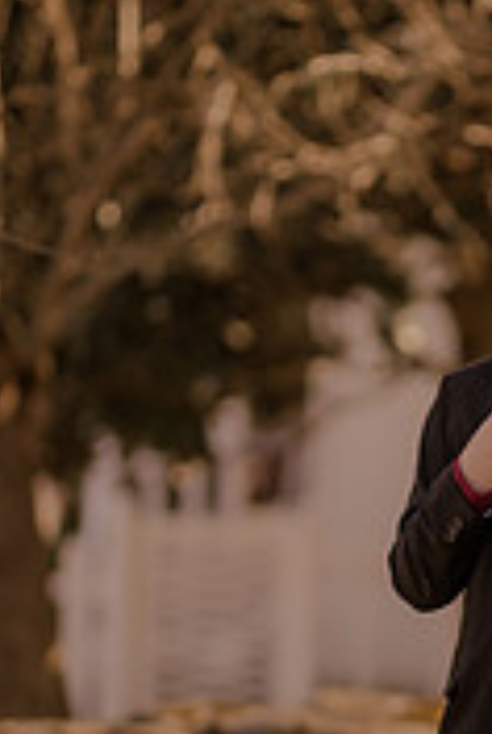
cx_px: 592
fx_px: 4431
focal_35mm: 217
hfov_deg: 6.3
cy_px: 580
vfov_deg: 9.4
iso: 200
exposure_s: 1/2000
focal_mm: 85
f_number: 1.4
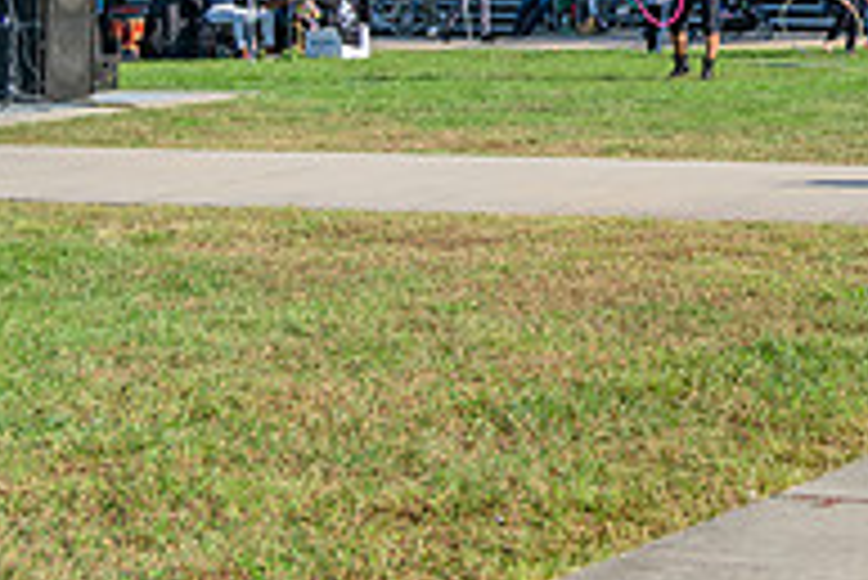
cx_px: 814
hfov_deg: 19.6
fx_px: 2461
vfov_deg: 13.0
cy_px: -187
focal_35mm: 102
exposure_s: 1/200
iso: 64
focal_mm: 34
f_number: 4
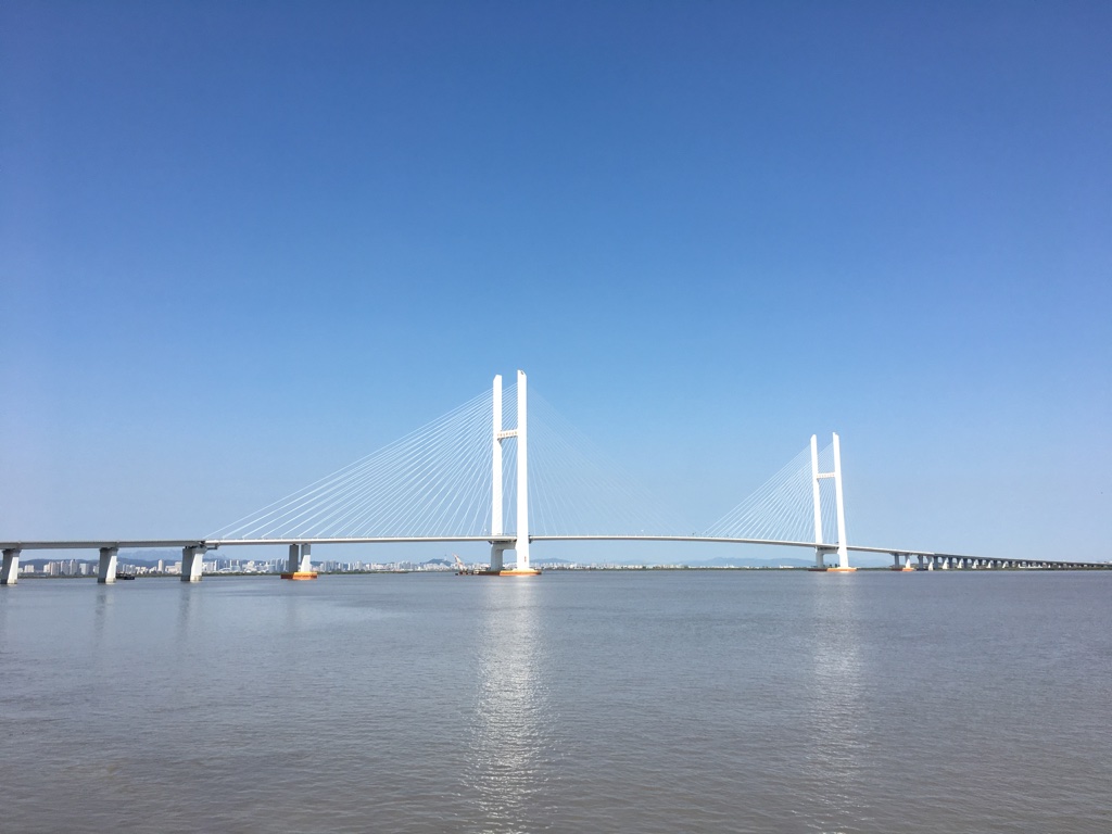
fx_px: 932
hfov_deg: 61.7
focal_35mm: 29
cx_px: 556
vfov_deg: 48.2
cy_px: 417
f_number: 2.2
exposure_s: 1/2331
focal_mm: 4.15
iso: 25
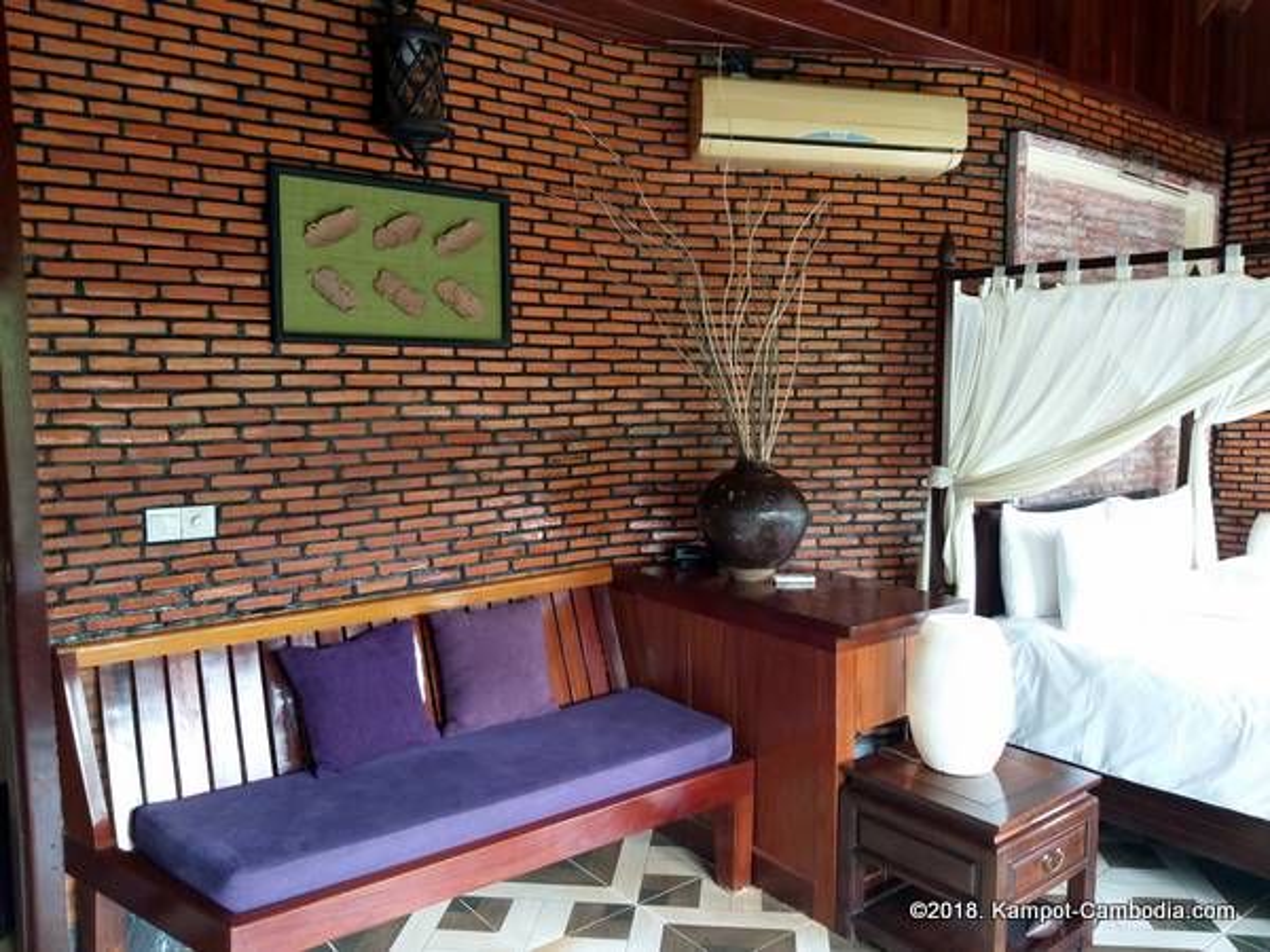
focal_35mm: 26
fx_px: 954
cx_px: 635
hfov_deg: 67.3
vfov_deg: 53.1
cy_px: 476
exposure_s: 1/50
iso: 125
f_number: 1.7
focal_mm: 3.93
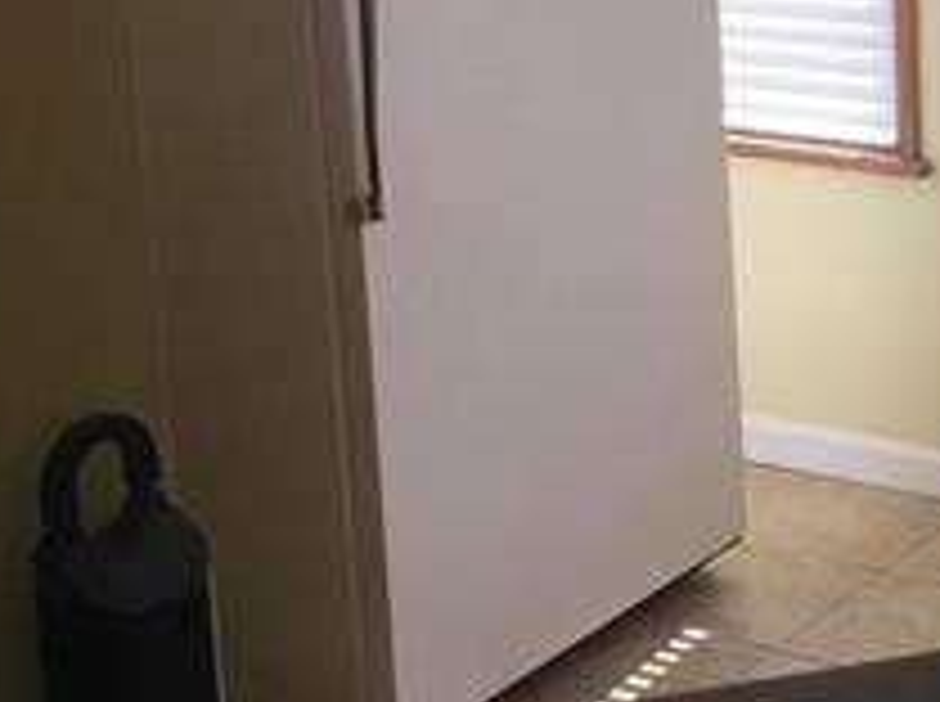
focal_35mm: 89
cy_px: -86
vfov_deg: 16.0
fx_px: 2413
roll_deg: +0.7
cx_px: 1151
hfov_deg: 20.5
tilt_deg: -8.4
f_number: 2.2
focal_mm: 4.15
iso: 32
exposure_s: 1/193
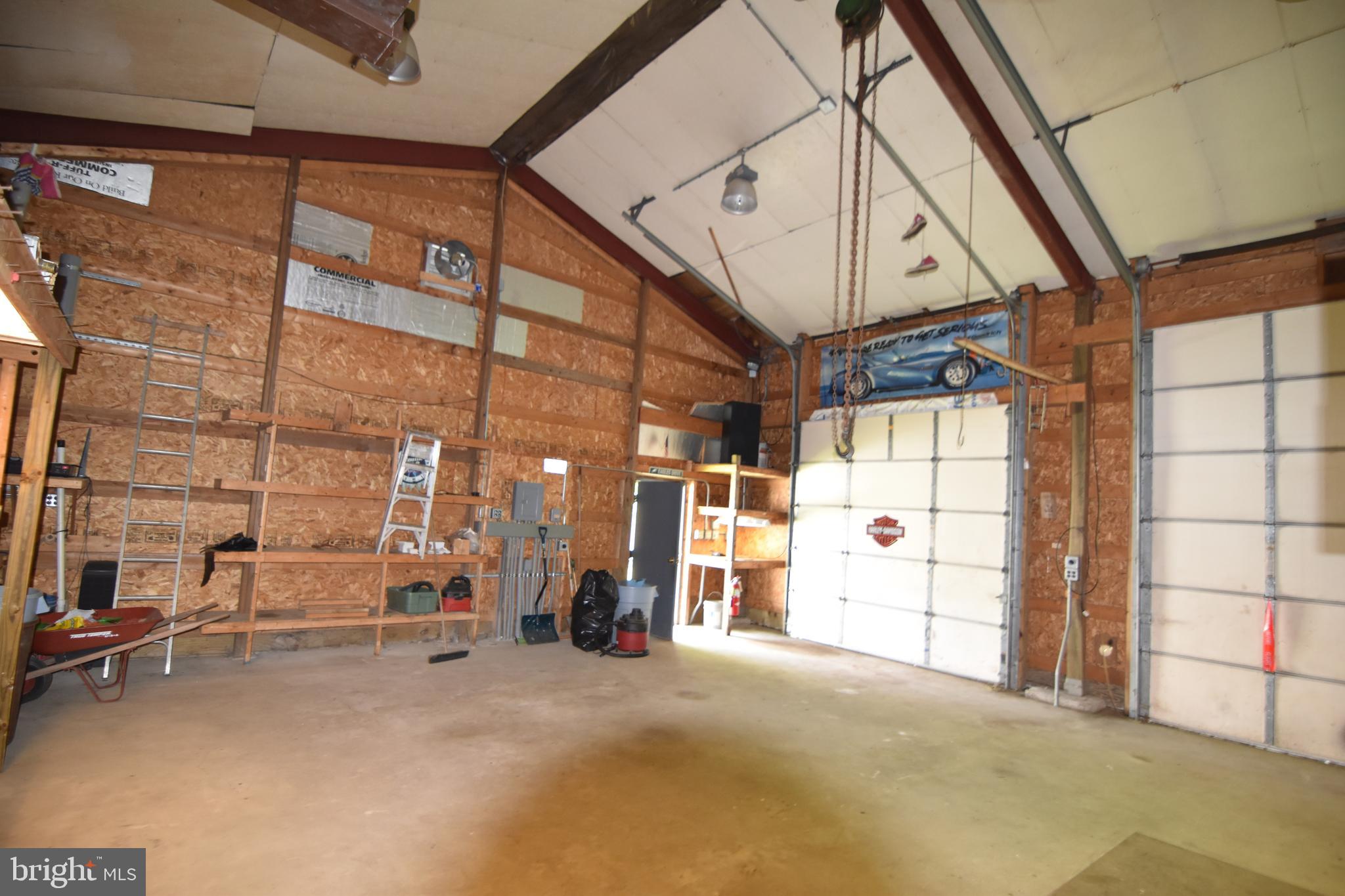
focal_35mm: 16
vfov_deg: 72.0
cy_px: 448
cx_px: 672
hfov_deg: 95.0
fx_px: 616
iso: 900
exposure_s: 1/60
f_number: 2.8
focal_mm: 11
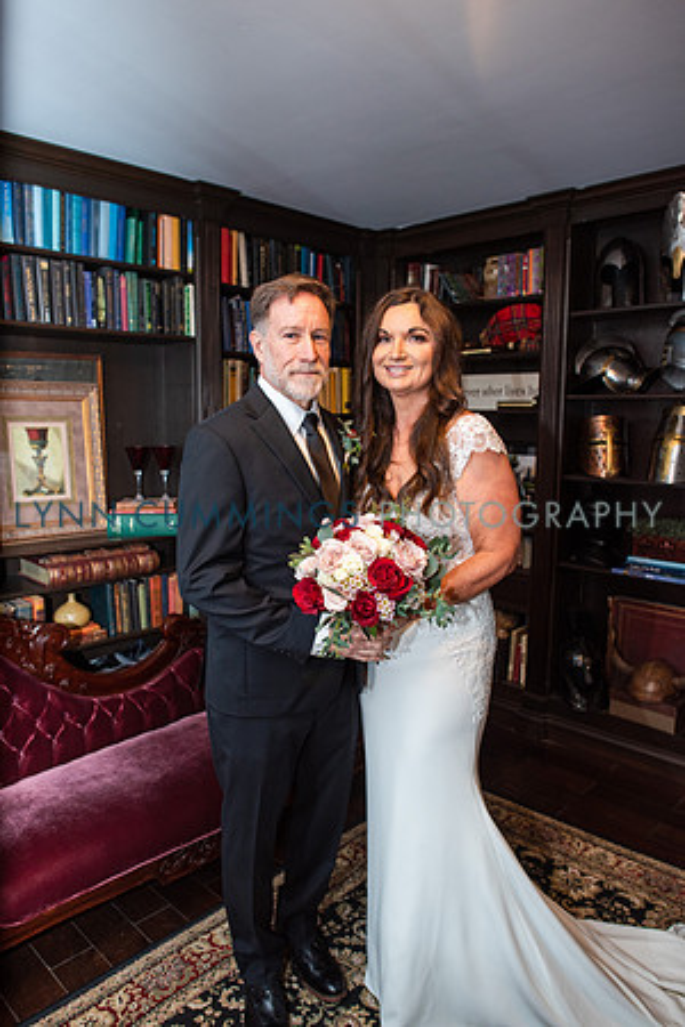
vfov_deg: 73.7
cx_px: 342
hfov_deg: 53.1
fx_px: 685
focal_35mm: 24
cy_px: 514
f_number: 3.2
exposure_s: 1/200
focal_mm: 24
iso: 640
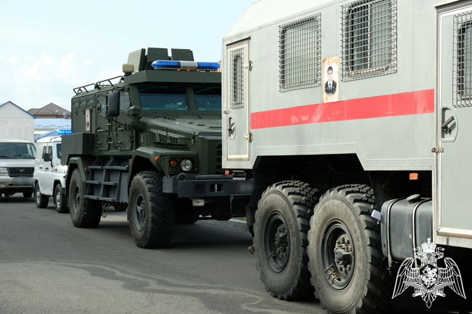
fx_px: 878
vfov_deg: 20.3
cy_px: 157
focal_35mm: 67
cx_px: 236
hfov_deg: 30.1
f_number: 5.6
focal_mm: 44.4
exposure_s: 1/3200
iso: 1600
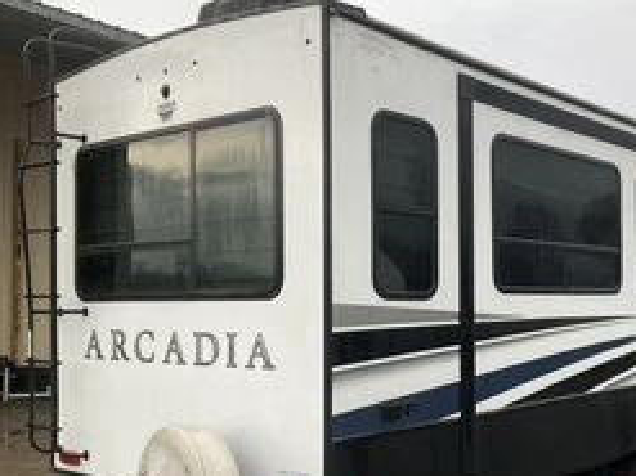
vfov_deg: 30.6
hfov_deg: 39.2
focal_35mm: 47
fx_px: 863
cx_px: 492
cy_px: 322
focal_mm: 3
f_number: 1.8
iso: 20
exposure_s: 1/161
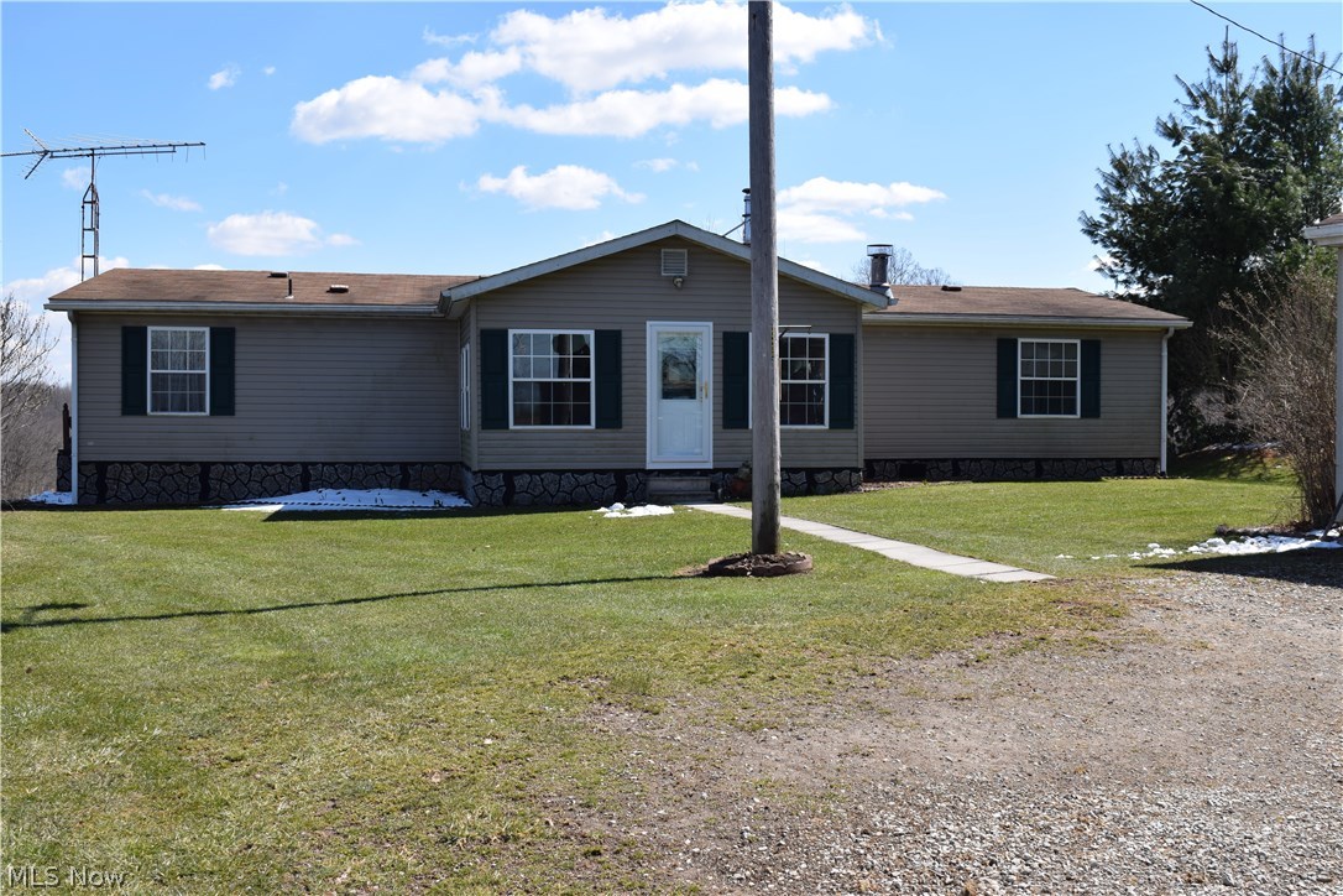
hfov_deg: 53.1
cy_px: 448
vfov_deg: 36.9
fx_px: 1343
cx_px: 672
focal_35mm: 36
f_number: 11
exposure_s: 1/200
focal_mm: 24
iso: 100
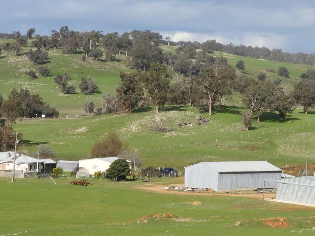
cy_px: 185
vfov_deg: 10.0
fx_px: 1347
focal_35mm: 148
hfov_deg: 13.3
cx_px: 217
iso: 100
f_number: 4.2
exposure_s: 1/800
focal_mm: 11.6
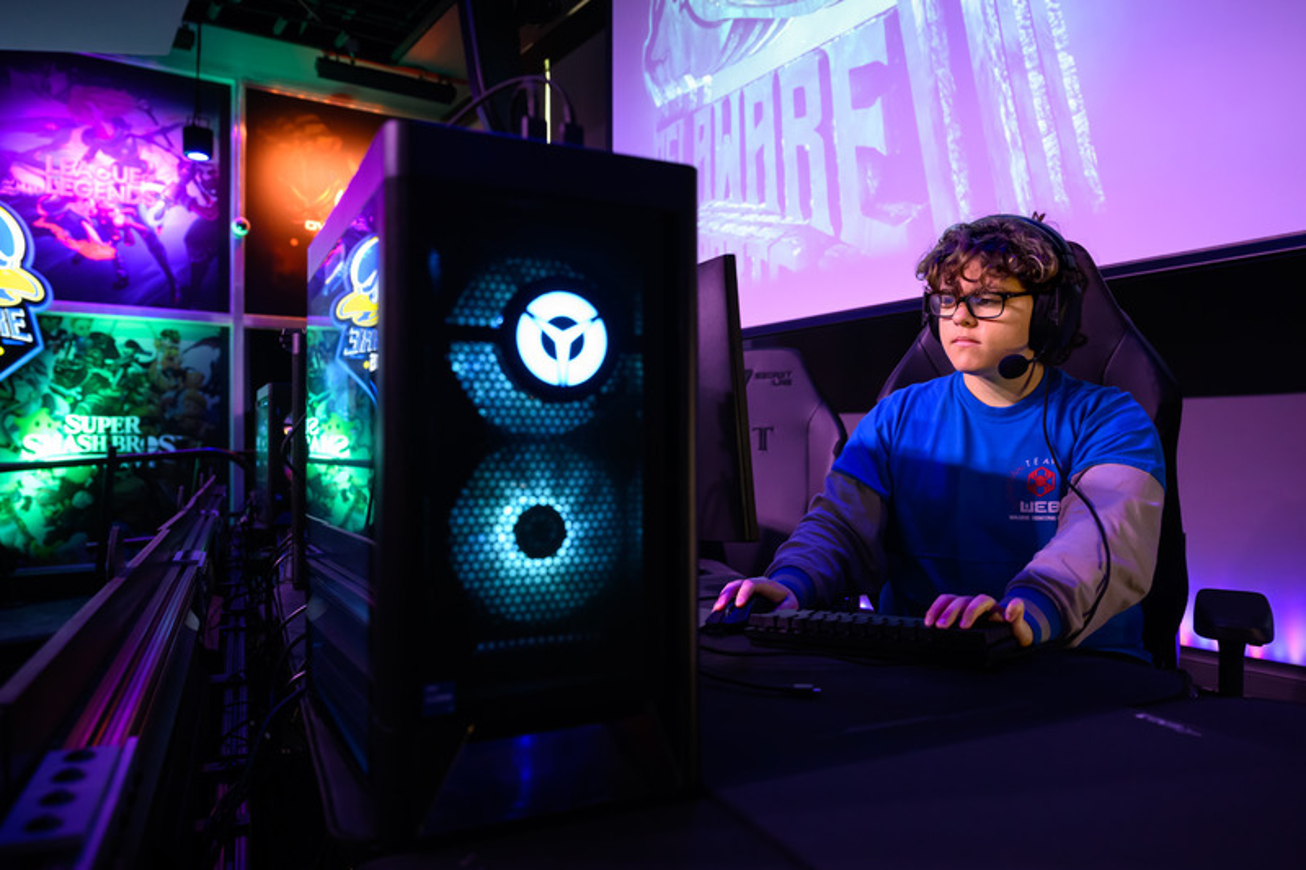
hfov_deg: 68.5
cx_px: 700
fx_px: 957
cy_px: 417
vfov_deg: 48.9
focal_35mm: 26
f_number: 4
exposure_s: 1/125
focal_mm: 24
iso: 3200
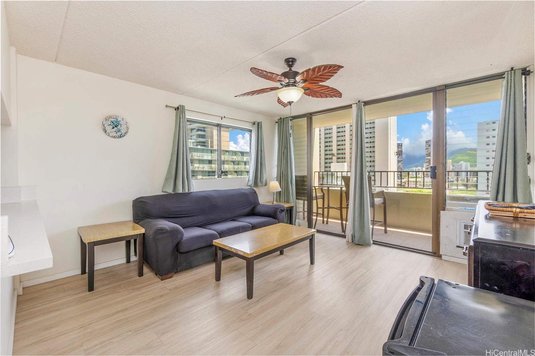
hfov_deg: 100.4
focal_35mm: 15
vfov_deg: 77.3
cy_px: 178
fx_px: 223
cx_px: 268
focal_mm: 10
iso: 200
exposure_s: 1/200
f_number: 8
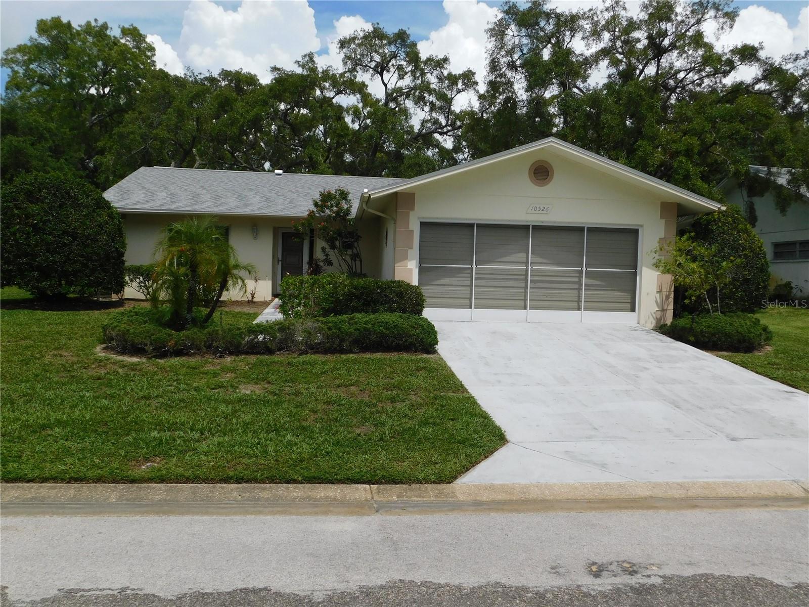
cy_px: 304
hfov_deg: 60.0
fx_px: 701
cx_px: 404
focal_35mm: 30
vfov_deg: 46.8
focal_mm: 5.3
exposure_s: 1/800
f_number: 6.4
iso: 125
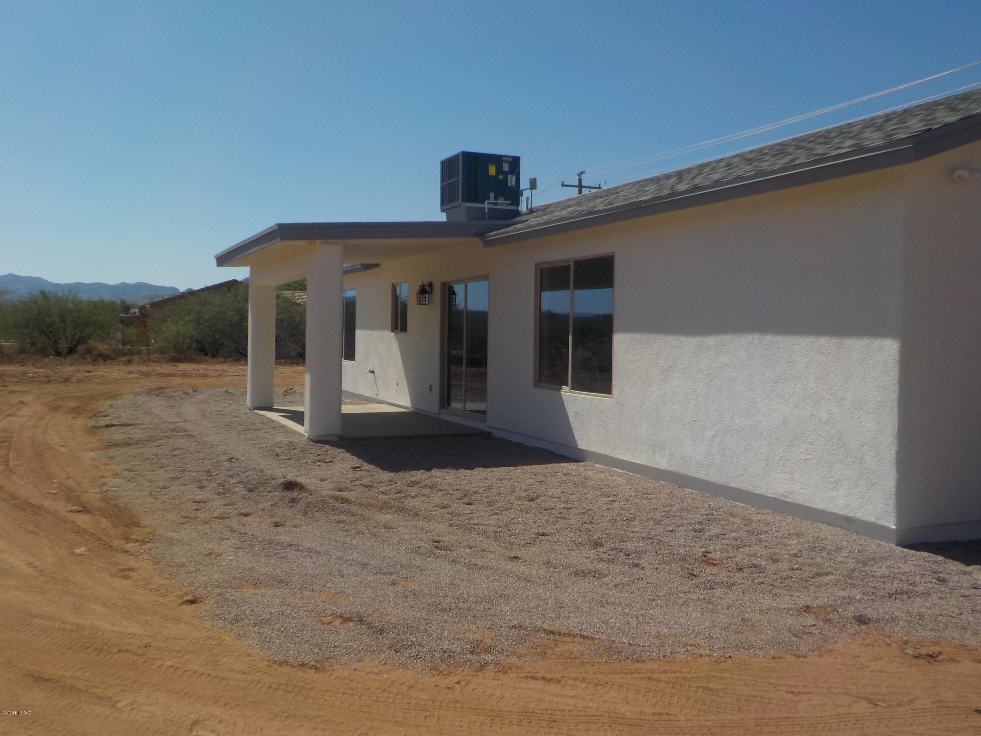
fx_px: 850
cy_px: 368
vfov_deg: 46.8
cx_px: 490
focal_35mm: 30
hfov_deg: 60.0
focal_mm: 4.1
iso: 125
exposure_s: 1/640
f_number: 6.6
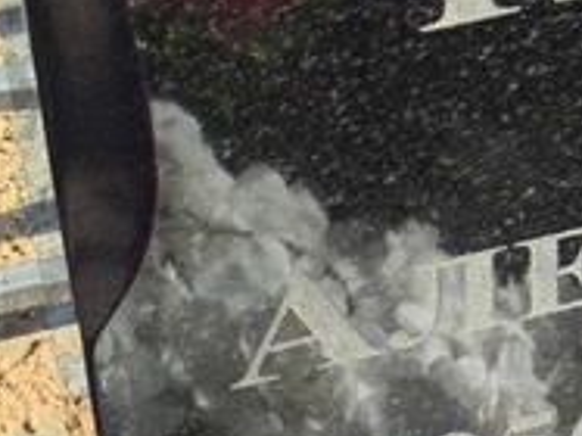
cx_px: 780
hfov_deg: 9.1
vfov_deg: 6.9
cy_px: 218
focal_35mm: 214
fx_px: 3596
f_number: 1.7
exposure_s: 1/832
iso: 50
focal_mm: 4.71
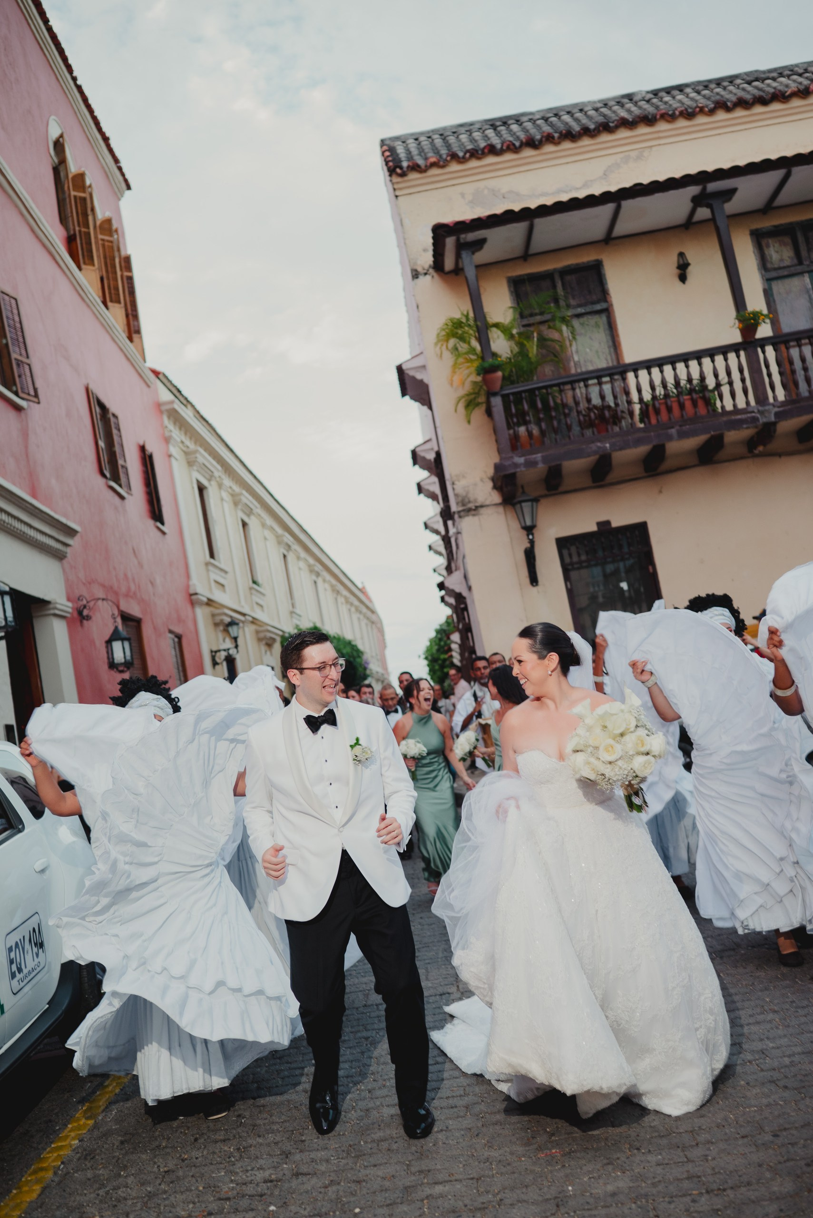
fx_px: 1184
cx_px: 406
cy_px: 609
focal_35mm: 35
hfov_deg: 37.9
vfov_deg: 54.4
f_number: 2.5
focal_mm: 35
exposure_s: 1/200
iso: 400
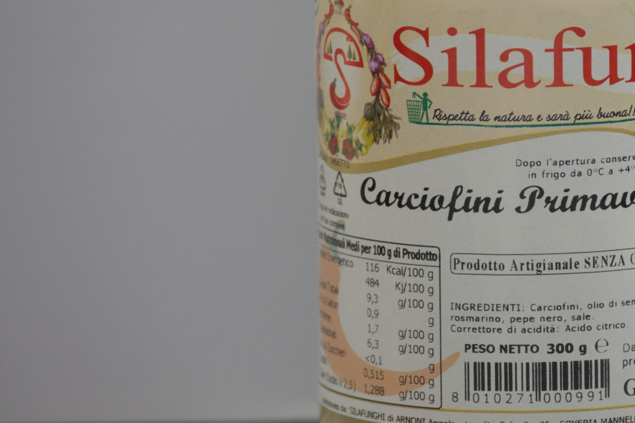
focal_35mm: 580
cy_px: 172
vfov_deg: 2.4
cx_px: 445
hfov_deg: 3.6
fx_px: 10224
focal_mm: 195
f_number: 5.6
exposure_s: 1/5
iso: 100
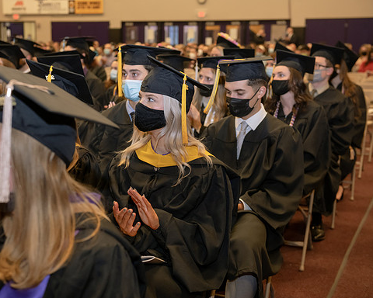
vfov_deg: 25.8
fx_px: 651
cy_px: 149
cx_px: 153
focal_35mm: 59
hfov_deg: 31.9
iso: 1600
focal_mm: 52
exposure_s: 1/160
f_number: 4
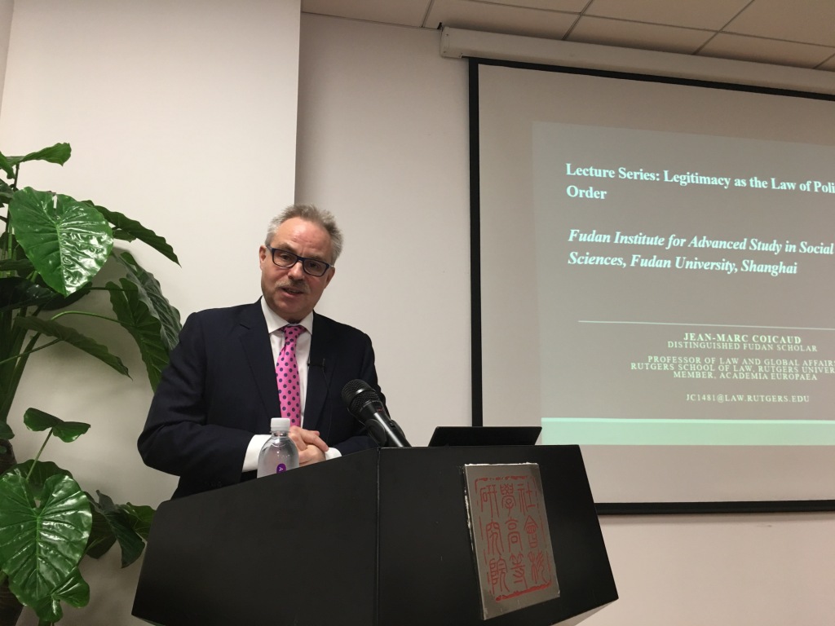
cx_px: 418
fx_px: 700
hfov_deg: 61.7
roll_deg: -1.4
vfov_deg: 48.2
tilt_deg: +11.5
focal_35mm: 29
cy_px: 313
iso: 64
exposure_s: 1/17
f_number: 2.2
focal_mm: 4.15
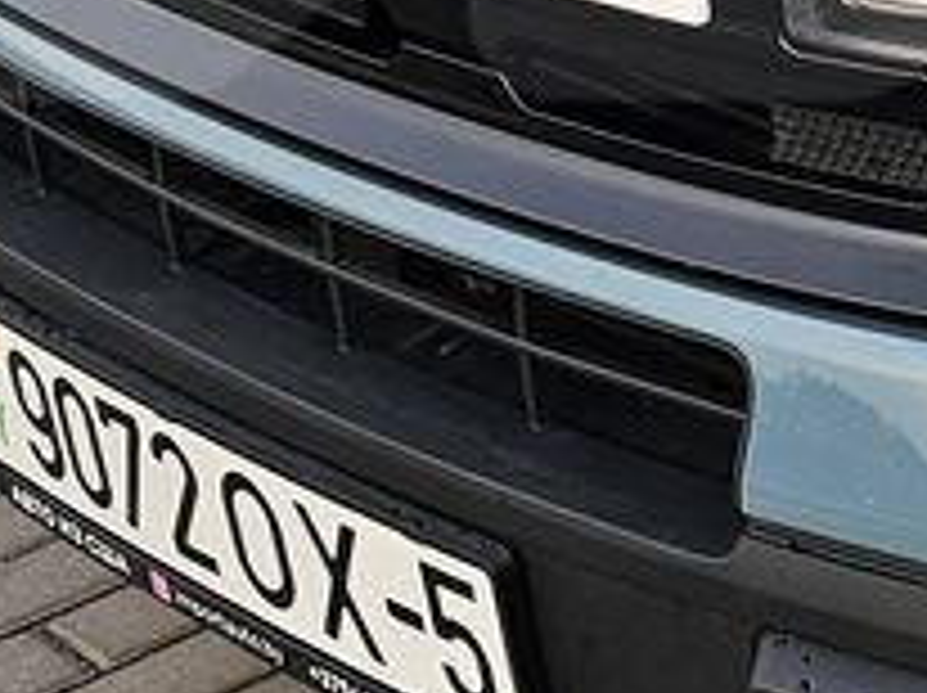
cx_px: 1845
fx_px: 3584
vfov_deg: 10.6
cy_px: -387
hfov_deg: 12.9
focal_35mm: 134
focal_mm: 6.3
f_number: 1.7
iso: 40
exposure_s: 1/180
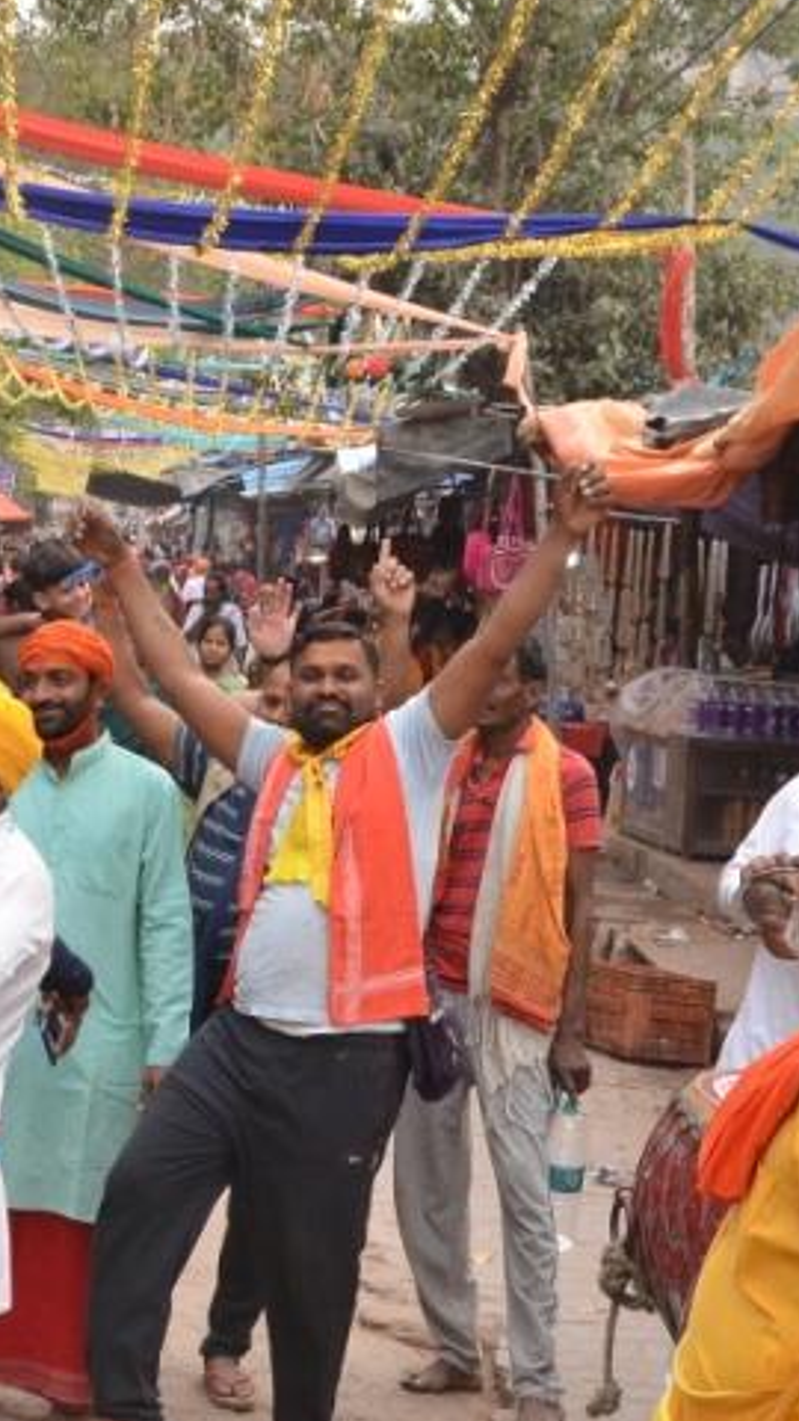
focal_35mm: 87
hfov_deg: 13.7
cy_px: 435
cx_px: -30
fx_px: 3277
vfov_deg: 24.3
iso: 800
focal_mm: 26
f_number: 9
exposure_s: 1/160
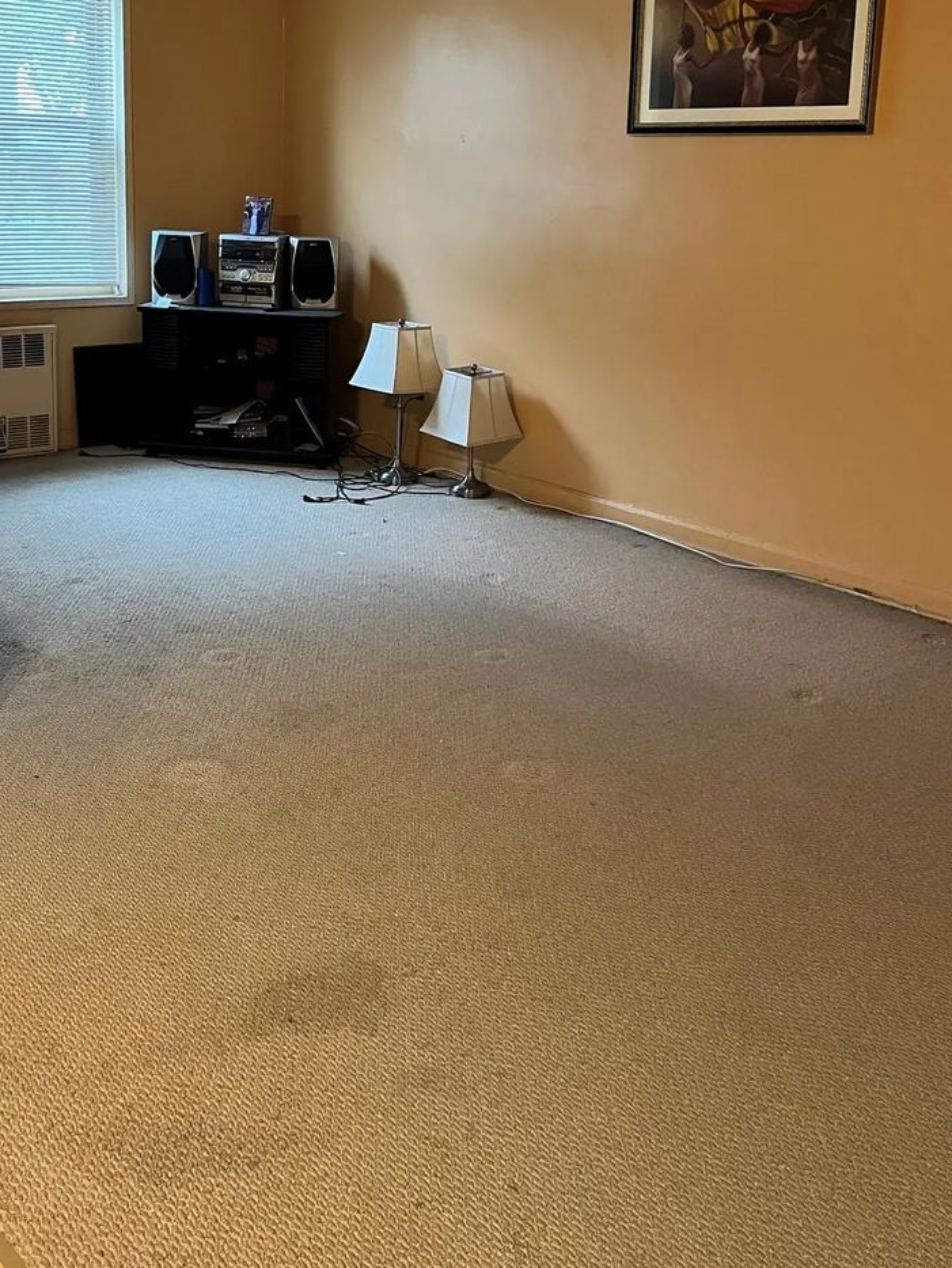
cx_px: 440
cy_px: 435
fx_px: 1393
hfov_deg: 37.7
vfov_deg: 48.2
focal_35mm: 38
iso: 320
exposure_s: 1/60
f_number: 1.6
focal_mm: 5.1
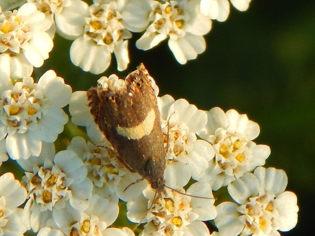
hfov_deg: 16.4
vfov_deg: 12.3
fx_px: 1092
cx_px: 157
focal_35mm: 120
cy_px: 120
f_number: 4.3
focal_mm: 15.3
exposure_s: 1/250
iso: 125
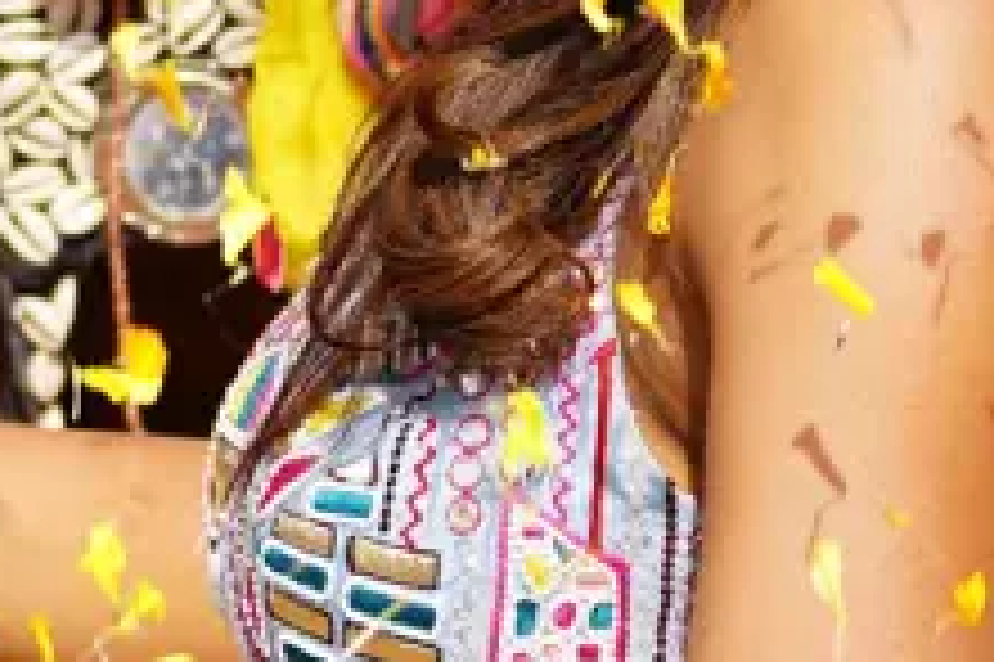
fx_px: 7698
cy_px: -414
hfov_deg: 7.3
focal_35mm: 279
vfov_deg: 4.9
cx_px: -265
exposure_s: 1/1000
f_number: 4.5
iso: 200
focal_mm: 70
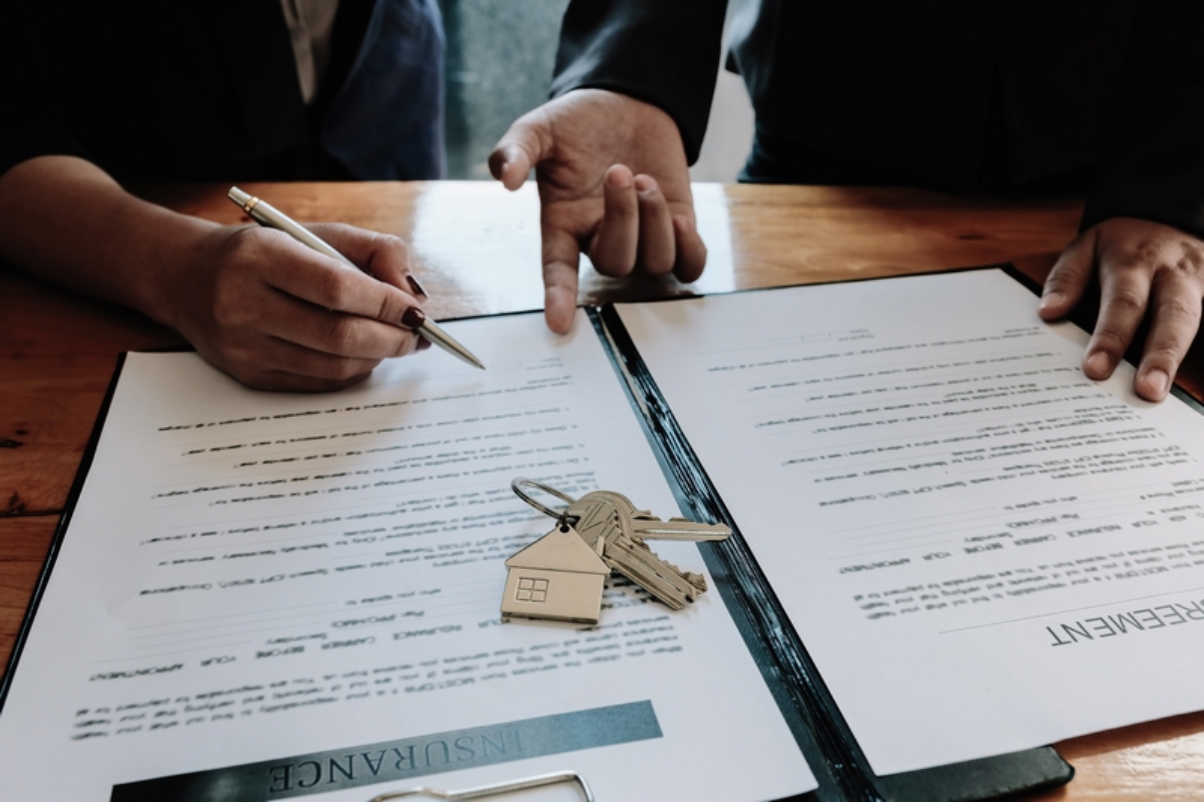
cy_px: 401
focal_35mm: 32
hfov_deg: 58.7
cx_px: 602
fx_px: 1070
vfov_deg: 41.1
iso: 500
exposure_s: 1/100
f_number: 5.6
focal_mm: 21.3
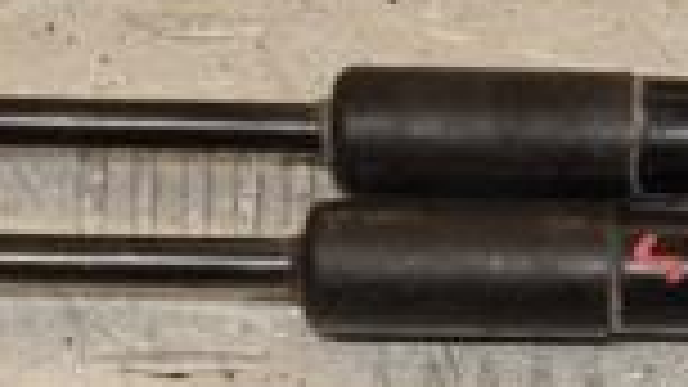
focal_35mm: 234
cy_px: 194
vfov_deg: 5.2
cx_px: 432
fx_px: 4268
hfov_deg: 9.2
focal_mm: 38
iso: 800
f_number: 9
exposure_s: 1/200
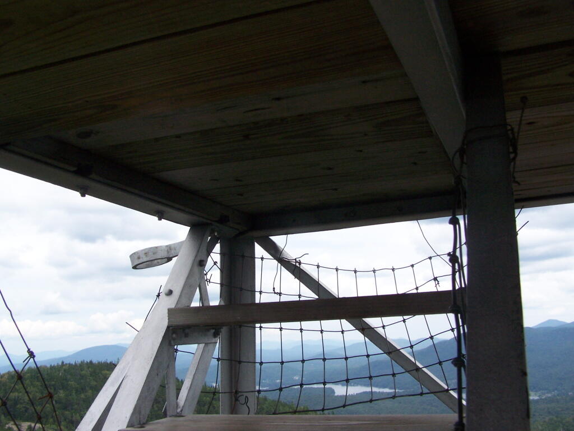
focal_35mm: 38
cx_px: 287
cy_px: 216
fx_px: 630
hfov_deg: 49.0
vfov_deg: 37.7
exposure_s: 1/640
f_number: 5.6
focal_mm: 6.3
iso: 200
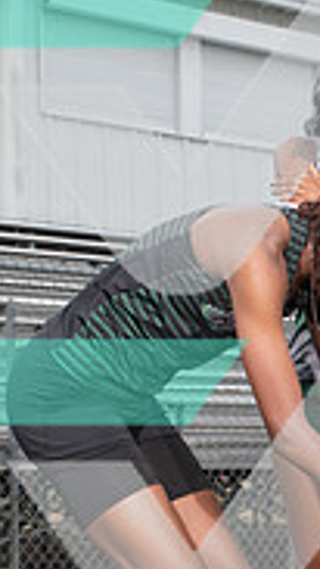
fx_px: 1749
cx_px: 715
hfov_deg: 9.5
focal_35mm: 116
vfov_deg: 18.2
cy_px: 505
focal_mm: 35
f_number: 6.3
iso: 250
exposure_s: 1/400
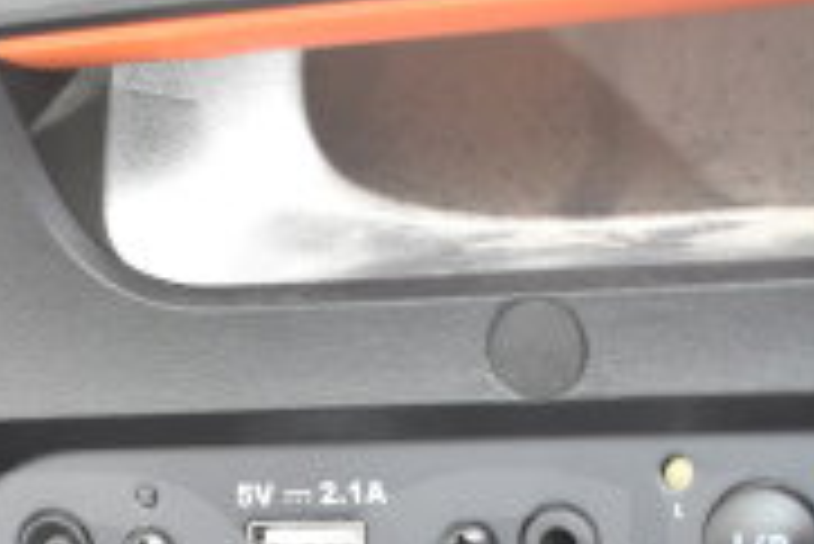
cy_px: 829
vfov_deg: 12.8
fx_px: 2285
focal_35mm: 101
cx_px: 373
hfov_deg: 20.2
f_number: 3.8
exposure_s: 1/30
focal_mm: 20
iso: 2000
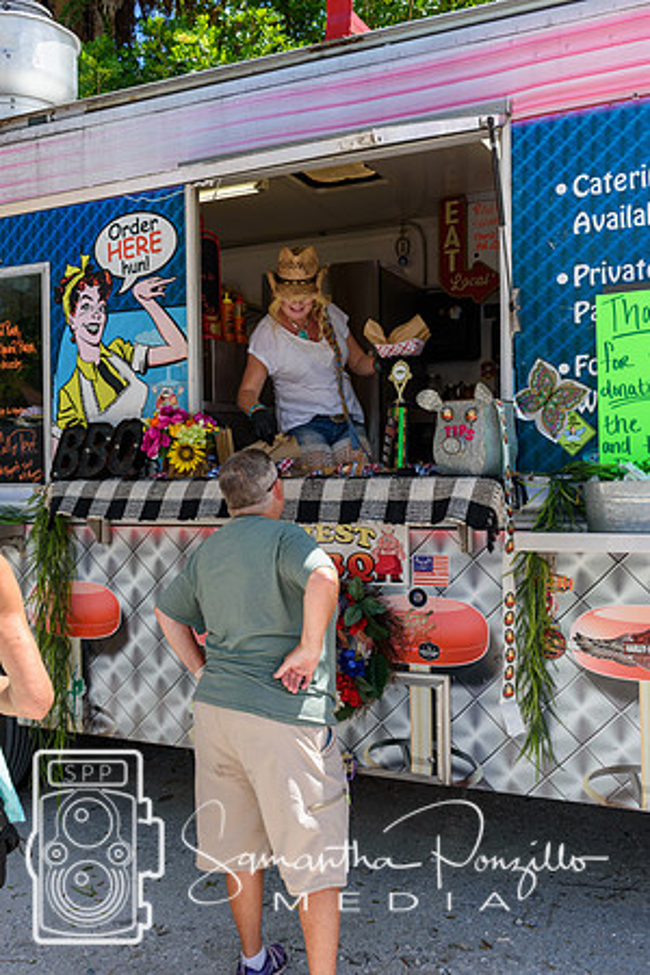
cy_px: 488
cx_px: 325
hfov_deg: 38.4
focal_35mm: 34
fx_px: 934
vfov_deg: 55.1
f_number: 8
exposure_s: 1/250
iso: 200
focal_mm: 23
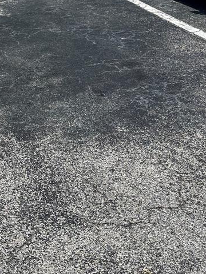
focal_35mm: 65
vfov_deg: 28.5
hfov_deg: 21.7
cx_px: -6
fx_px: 516
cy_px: 18
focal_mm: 5.1
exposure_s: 1/3876
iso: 50
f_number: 1.6
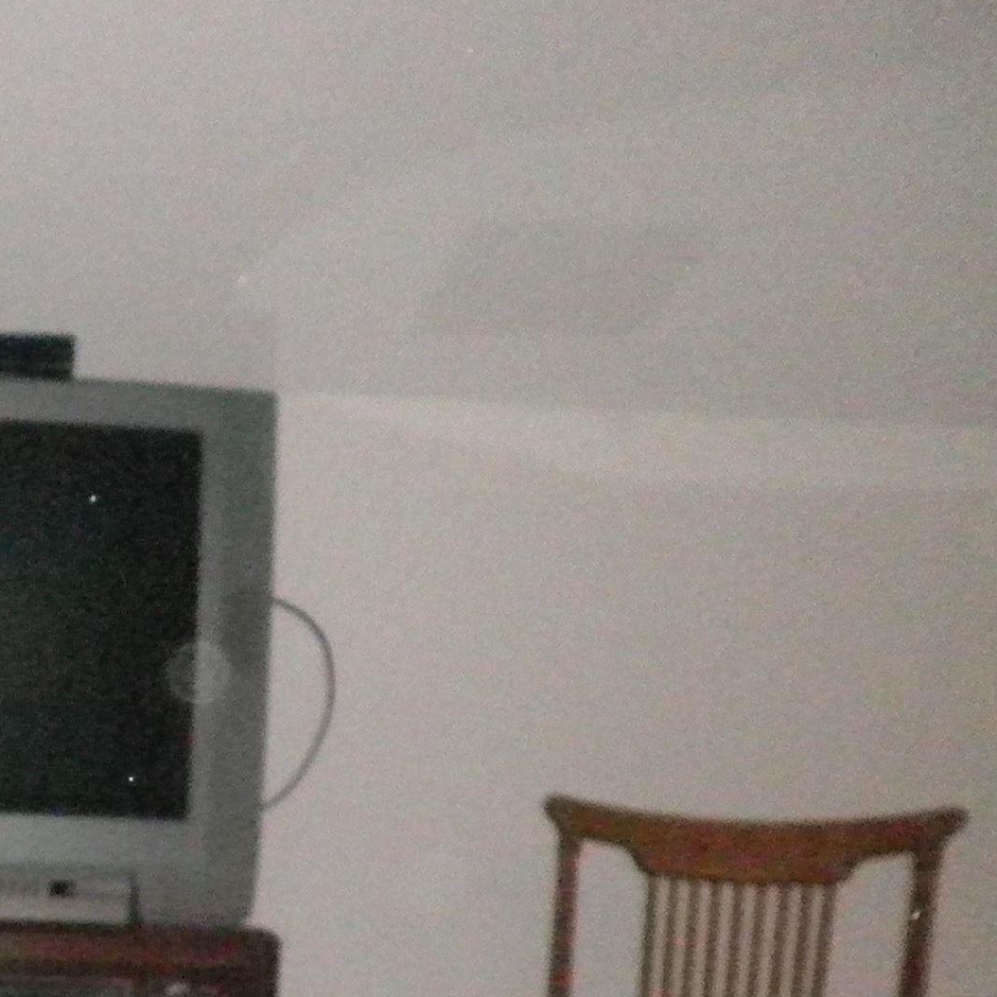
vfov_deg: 24.6
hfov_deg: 22.5
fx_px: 2183
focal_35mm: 67
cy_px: 994
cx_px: -367
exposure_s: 1/30
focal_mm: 4.65
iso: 1000
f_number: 7.8
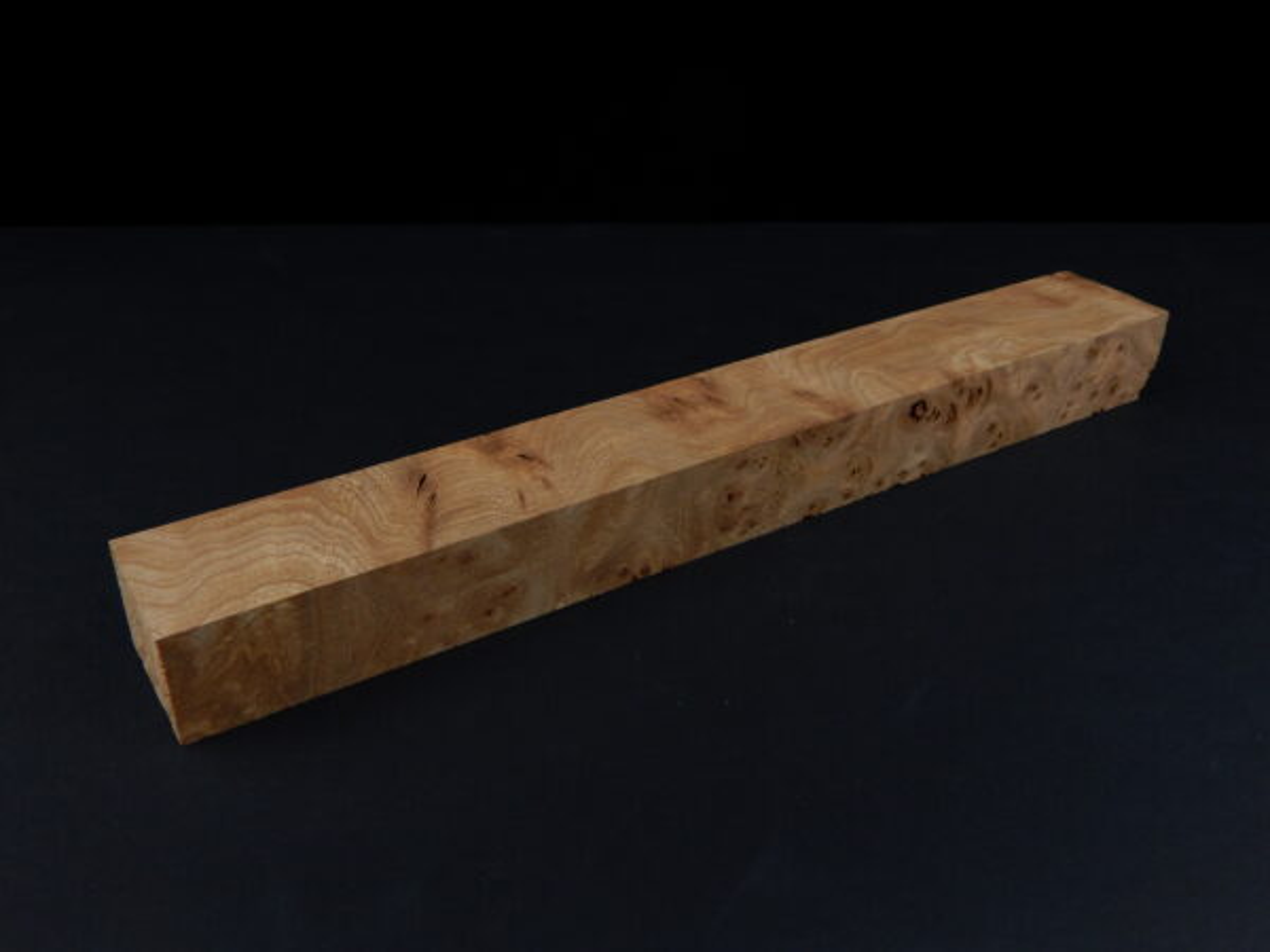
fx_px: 1247
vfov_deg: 41.8
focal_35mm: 34
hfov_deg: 54.0
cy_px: 476
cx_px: 635
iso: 125
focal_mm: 6.1
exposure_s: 1/160
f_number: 3.3
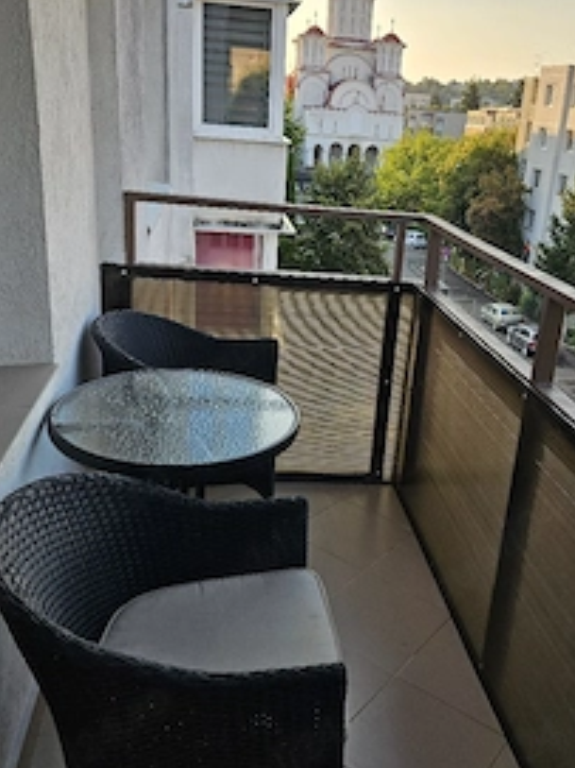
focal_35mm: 34
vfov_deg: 53.9
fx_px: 754
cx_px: 354
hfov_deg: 41.5
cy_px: 349
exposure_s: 1/303
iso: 25
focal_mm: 5.4
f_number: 1.8
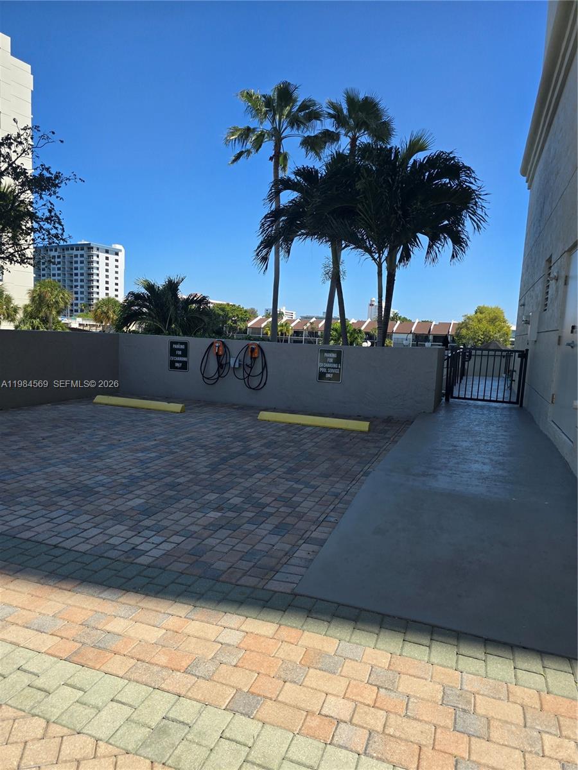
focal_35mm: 23
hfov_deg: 58.9
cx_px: 289
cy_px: 385
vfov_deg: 73.9
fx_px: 512
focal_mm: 6.3
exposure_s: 1/655
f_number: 1.7
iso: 12
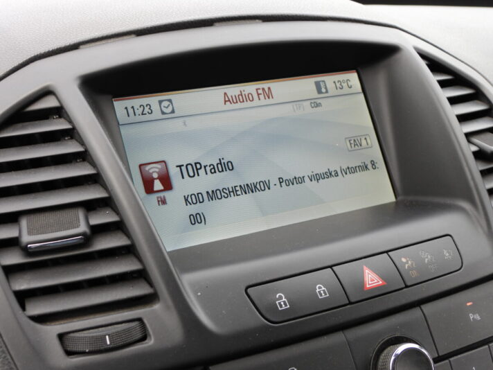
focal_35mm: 55
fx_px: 783
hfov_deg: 34.9
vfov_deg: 26.6
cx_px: 246
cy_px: 185
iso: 100
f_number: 3.5
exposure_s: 1/160
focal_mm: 9.8
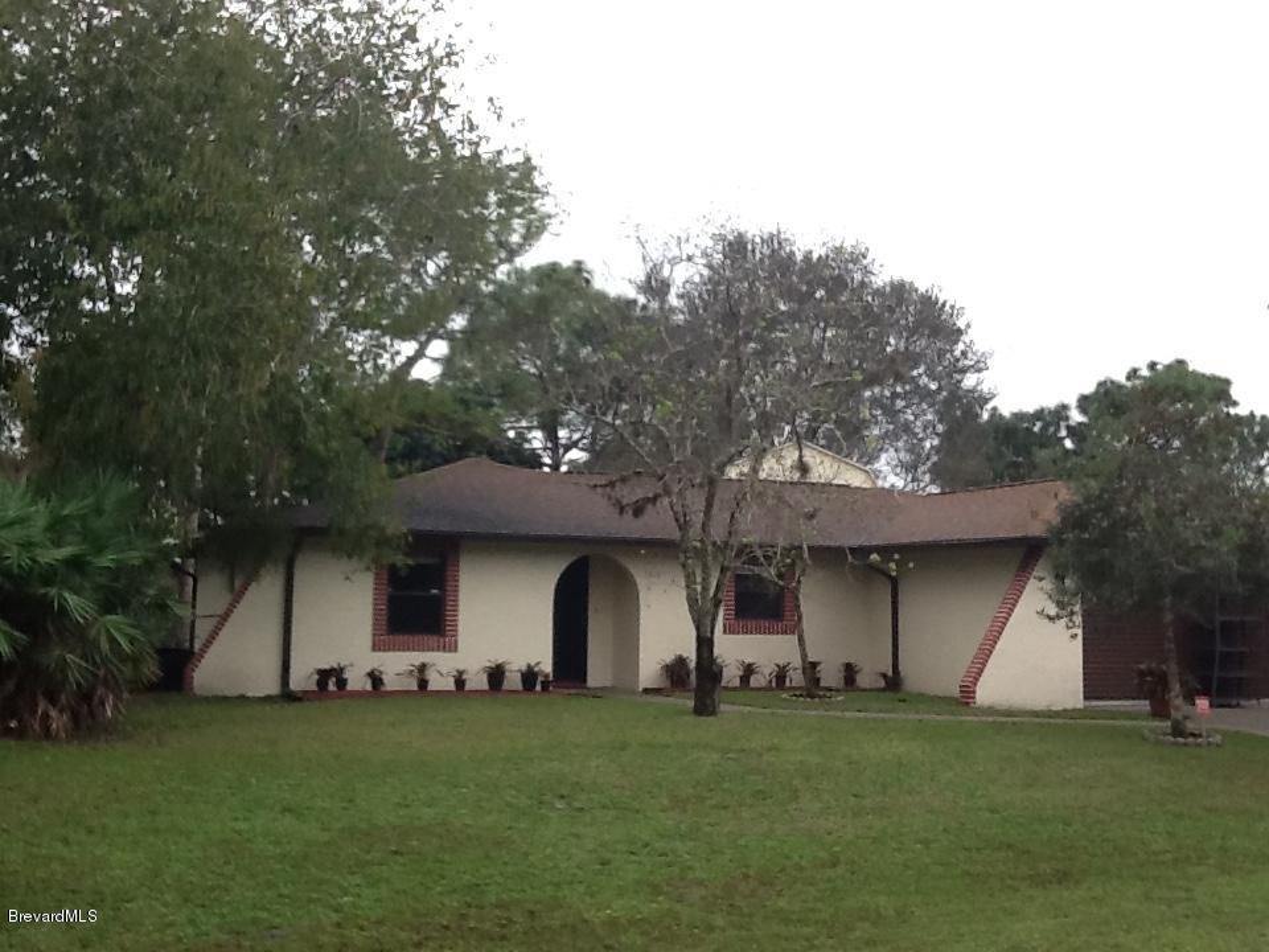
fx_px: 1613
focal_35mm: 44
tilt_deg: +5.1
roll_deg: -1.6
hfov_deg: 42.9
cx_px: 634
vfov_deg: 32.9
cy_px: 476
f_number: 2.4
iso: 40
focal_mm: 2.03
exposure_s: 1/267
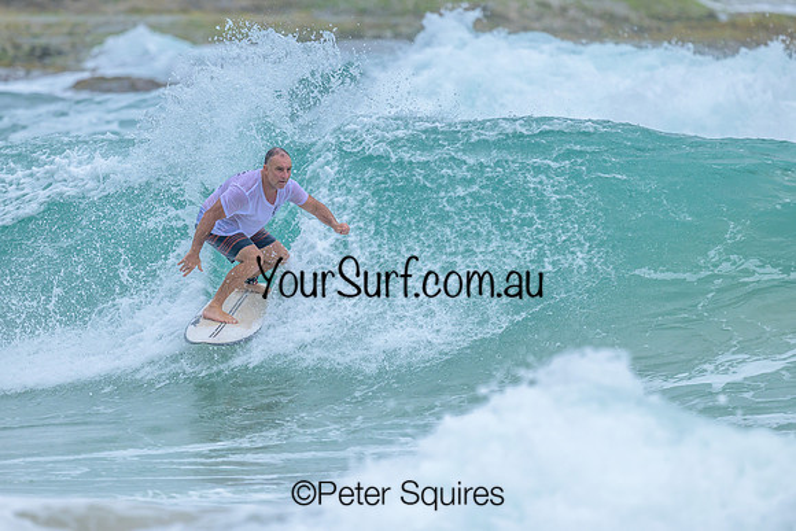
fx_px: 21128
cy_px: 277
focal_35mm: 955
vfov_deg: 1.4
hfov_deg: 2.2
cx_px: 383
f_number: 6.3
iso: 450
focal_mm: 800
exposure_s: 1/2500
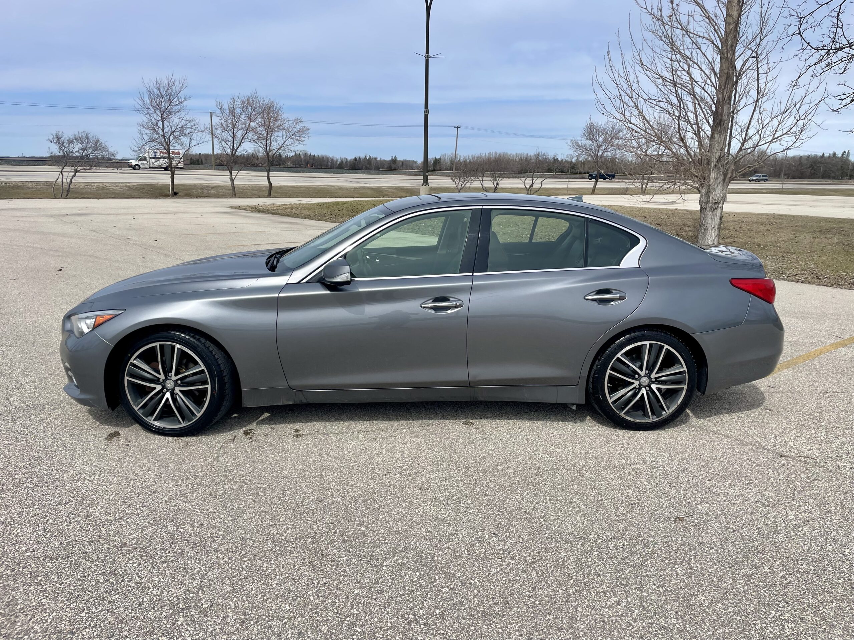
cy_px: 320
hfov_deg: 67.3
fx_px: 641
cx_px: 427
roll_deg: -2.0
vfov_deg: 53.1
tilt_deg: -12.5
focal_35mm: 26
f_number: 1.6
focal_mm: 4.2
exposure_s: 1/5556
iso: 32
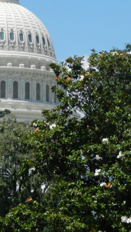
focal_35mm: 227
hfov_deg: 5.3
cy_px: 24
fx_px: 1402
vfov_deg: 9.5
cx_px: 0
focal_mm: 19.1
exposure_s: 1/800
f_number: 5
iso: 160
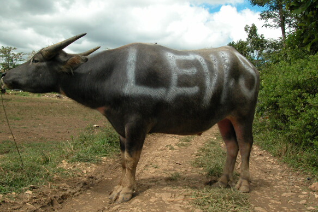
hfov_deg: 48.4
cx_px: 148
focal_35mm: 40
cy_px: 104
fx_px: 353
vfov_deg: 33.4
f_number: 5.3
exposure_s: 1/425
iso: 100
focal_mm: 9
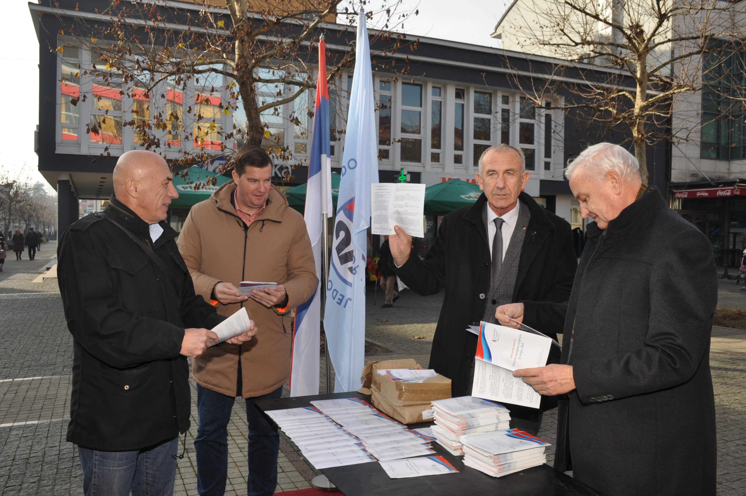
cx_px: 373
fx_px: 683
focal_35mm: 33
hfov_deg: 57.3
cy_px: 248
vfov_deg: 39.9
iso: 200
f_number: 9
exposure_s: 1/200
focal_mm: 22
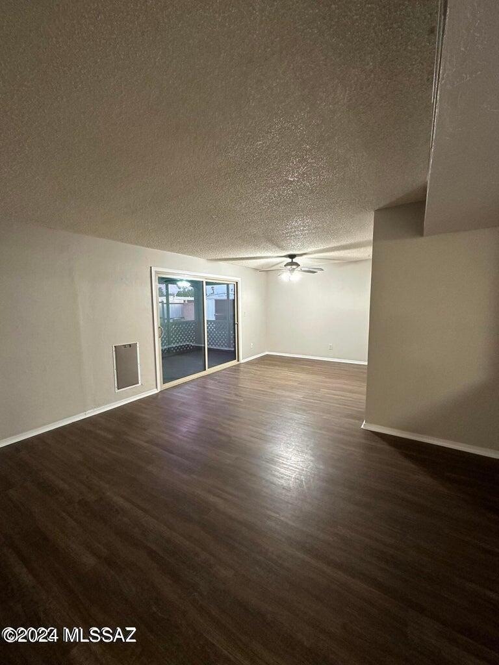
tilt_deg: -6.3
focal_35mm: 14
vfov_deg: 102.1
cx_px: 250
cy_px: 332
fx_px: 269
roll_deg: +0.2
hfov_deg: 85.7
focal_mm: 2.22
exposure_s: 1/60
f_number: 2.2
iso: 400
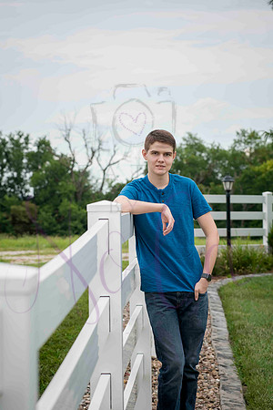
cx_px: 136
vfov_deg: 23.6
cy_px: 205
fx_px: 978
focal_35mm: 86
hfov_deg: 15.9
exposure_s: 1/640
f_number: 6.3
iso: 640
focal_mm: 86
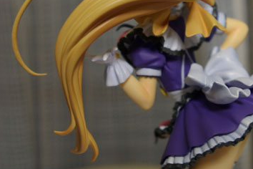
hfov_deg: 31.4
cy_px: 71
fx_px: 450
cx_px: 127
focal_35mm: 64
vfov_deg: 21.2
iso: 800
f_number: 5.6
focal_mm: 28
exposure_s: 1/30
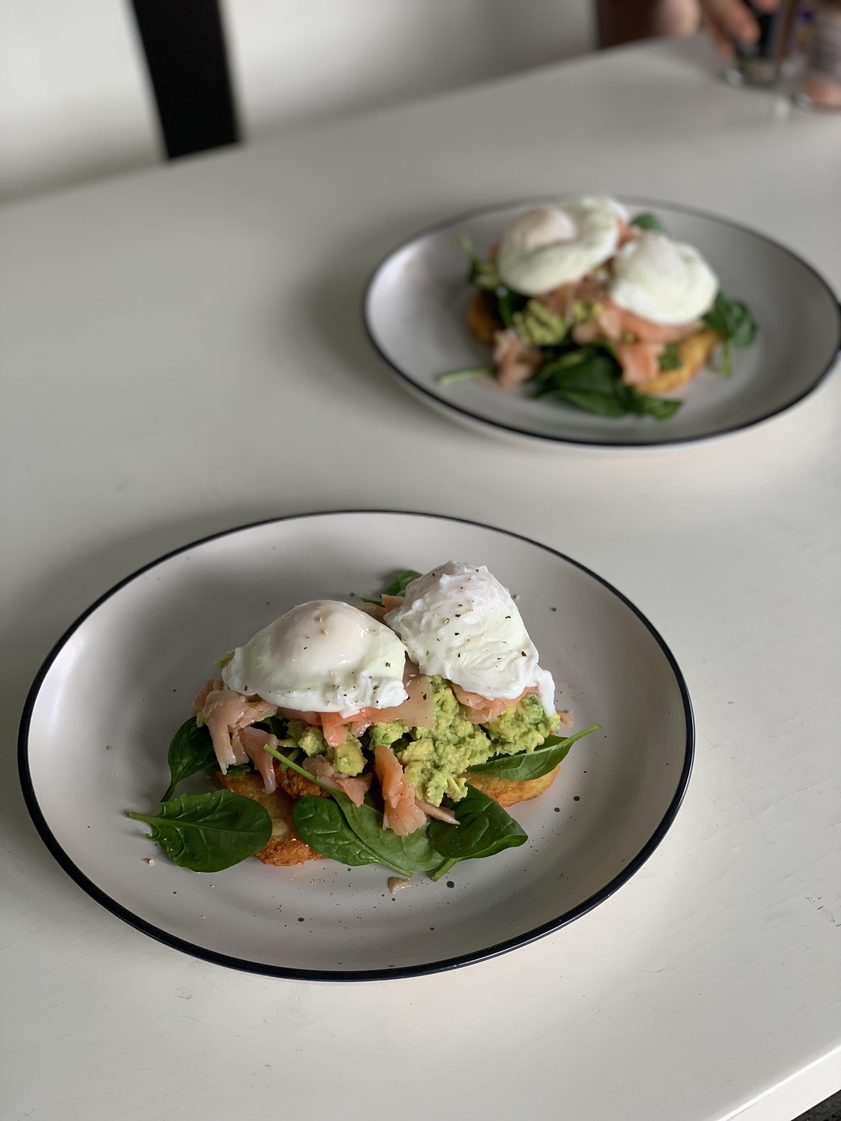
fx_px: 1684
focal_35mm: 52
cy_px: 560
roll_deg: -0.6
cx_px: 420
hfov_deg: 28.0
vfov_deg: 36.8
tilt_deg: -37.9
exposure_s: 1/122
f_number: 2.4
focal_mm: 6
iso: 50
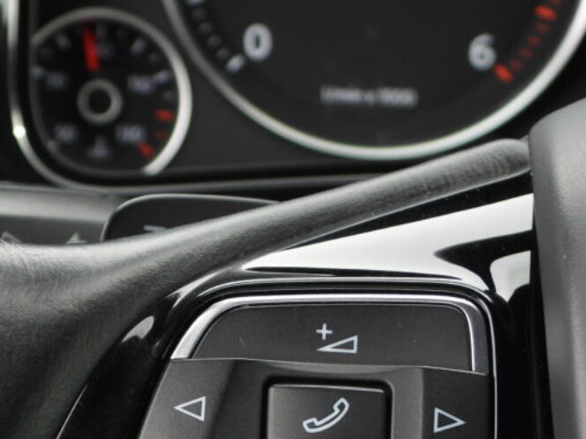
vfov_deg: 12.1
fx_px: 2031
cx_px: 213
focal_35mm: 120
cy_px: 482
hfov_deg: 16.4
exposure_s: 1/125
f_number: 3.2
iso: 100
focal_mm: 9
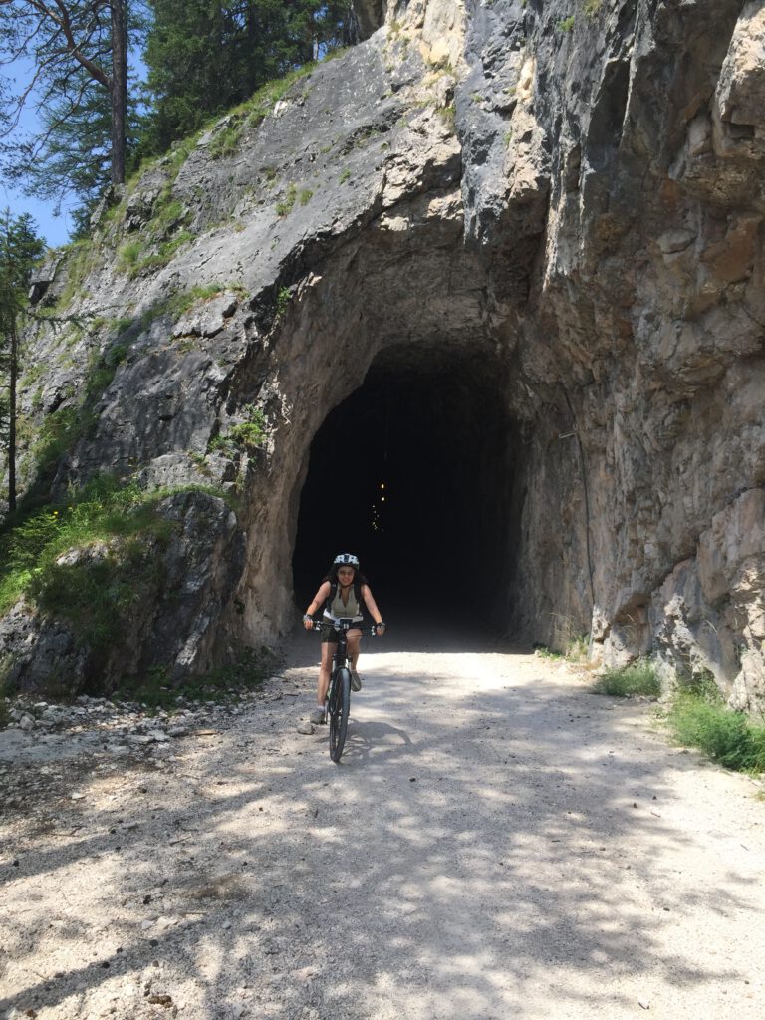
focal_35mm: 29
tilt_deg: +4.1
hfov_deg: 48.2
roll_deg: -4.3
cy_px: 510
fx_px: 855
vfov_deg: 61.7
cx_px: 382
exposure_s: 1/989
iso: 32
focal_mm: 4.15
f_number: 2.2
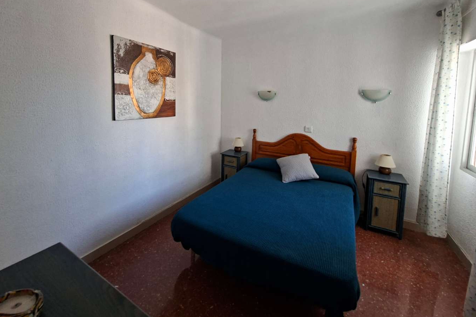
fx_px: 198
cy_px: 119
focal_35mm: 15
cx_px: 223
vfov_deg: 76.0
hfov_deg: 100.3
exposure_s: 1/40
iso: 64
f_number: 2.2
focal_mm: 1.74
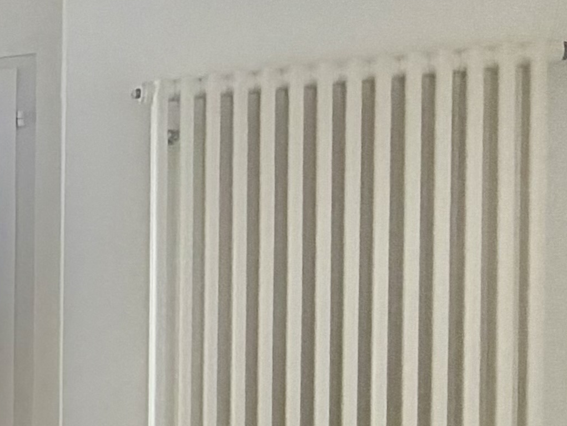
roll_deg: +2.0
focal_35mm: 76
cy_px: 418
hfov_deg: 14.9
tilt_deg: -0.5
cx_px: -804
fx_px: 1245
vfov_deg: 18.9
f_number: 2.2
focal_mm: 2.22
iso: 80
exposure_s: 1/121
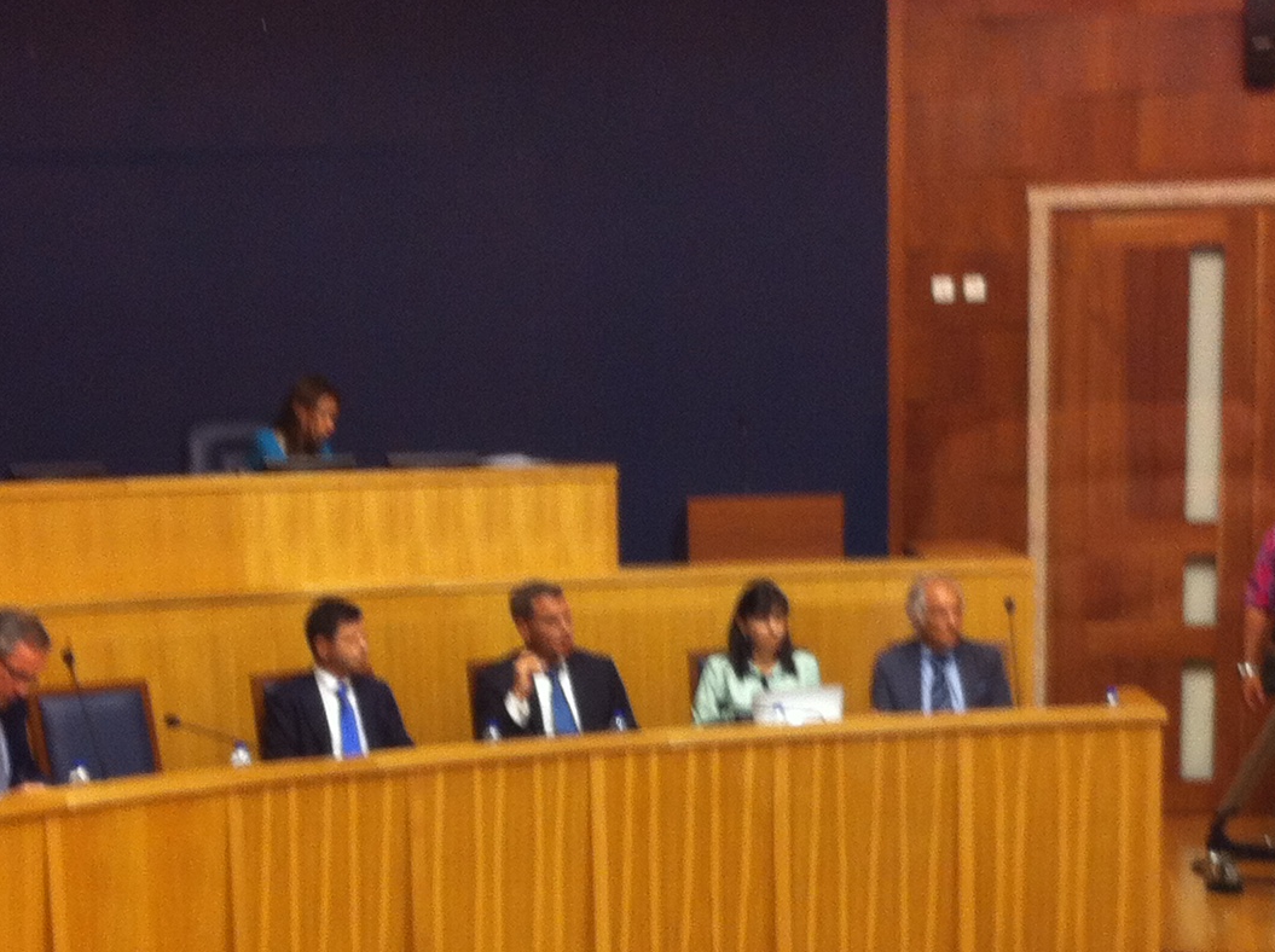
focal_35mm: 86
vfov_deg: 16.8
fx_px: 3163
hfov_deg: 22.8
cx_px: 708
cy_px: 942
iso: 100
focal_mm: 3.85
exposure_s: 1/15
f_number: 2.8
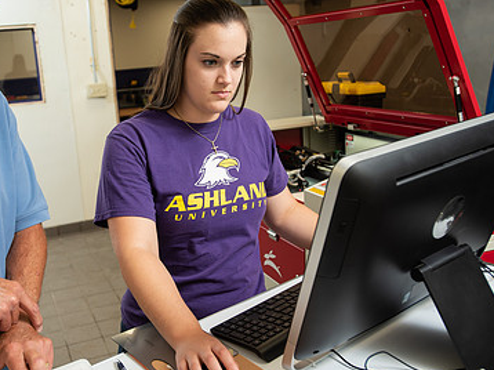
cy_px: 177
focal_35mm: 39
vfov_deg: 36.8
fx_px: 556
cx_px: 181
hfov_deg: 47.4
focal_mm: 25
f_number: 4
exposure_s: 1/200
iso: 400
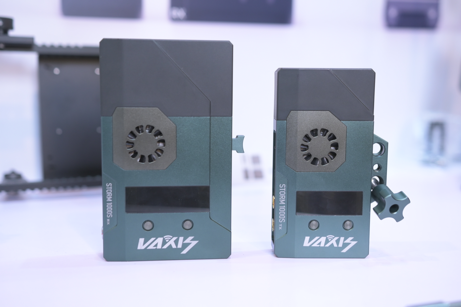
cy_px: 154
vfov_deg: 28.1
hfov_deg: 41.1
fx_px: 615
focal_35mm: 48
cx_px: 230
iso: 800
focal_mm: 32
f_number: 2.5
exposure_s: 1/200
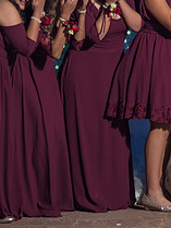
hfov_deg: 4.4
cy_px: 38
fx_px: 2191
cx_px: 233
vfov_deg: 5.9
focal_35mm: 333
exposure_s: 1/160
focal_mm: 125
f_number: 2.8
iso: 1000
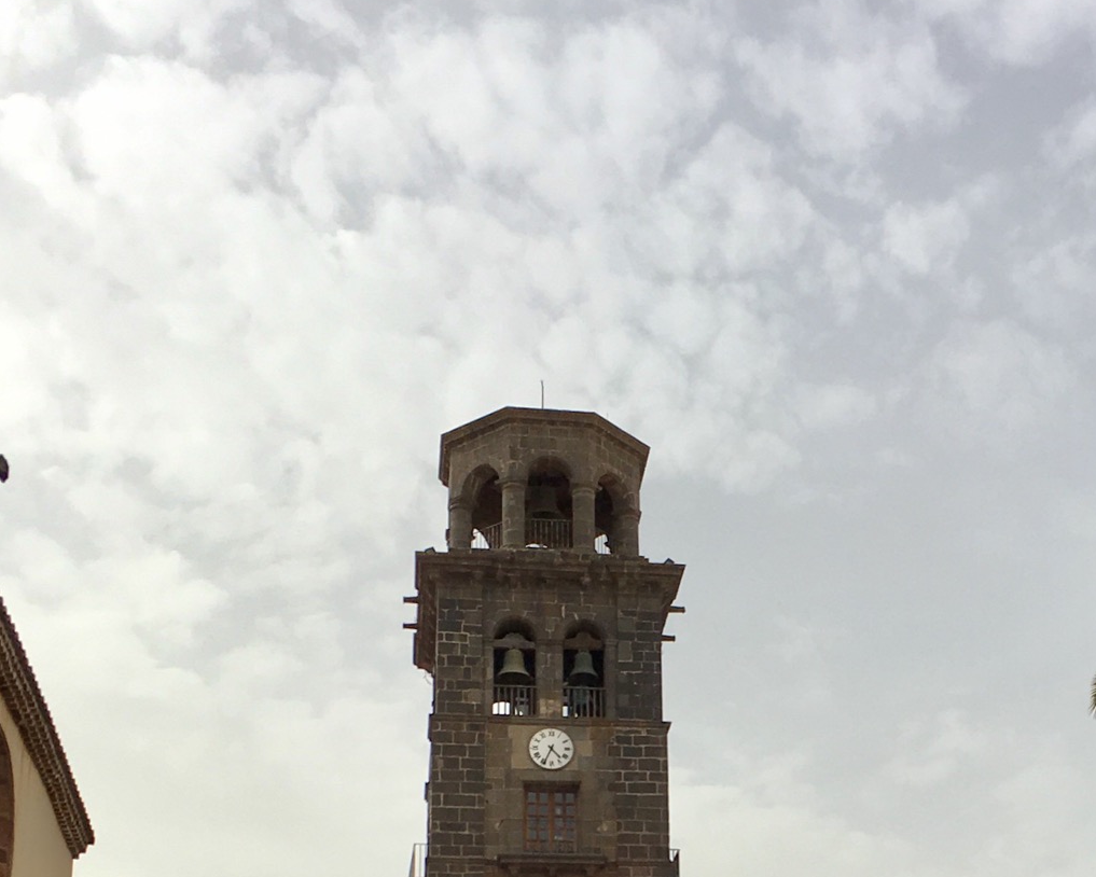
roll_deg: +0.2
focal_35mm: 57
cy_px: 971
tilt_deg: +17.9
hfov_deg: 32.8
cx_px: 705
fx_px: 1849
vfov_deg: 24.8
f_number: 2.2
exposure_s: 1/2331
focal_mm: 4.15
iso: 25
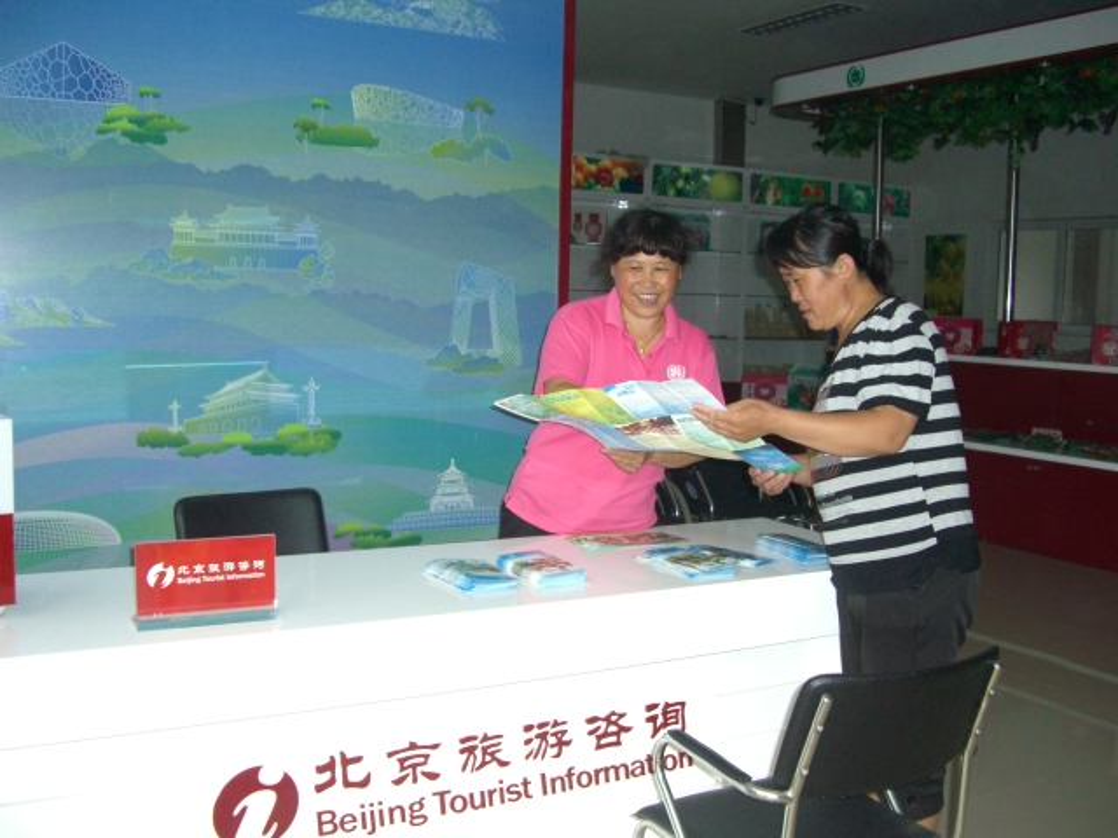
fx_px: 1227
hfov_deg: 49.0
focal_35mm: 38
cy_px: 419
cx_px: 559
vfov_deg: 37.7
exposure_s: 1/60
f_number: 2.8
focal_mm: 7.9
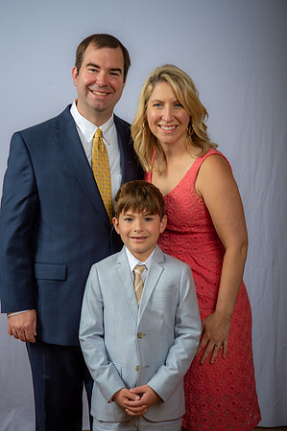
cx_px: 144
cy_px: 216
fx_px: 779
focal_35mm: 65
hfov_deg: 20.9
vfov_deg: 31.0
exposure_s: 1/200
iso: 250
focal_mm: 65
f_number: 6.3
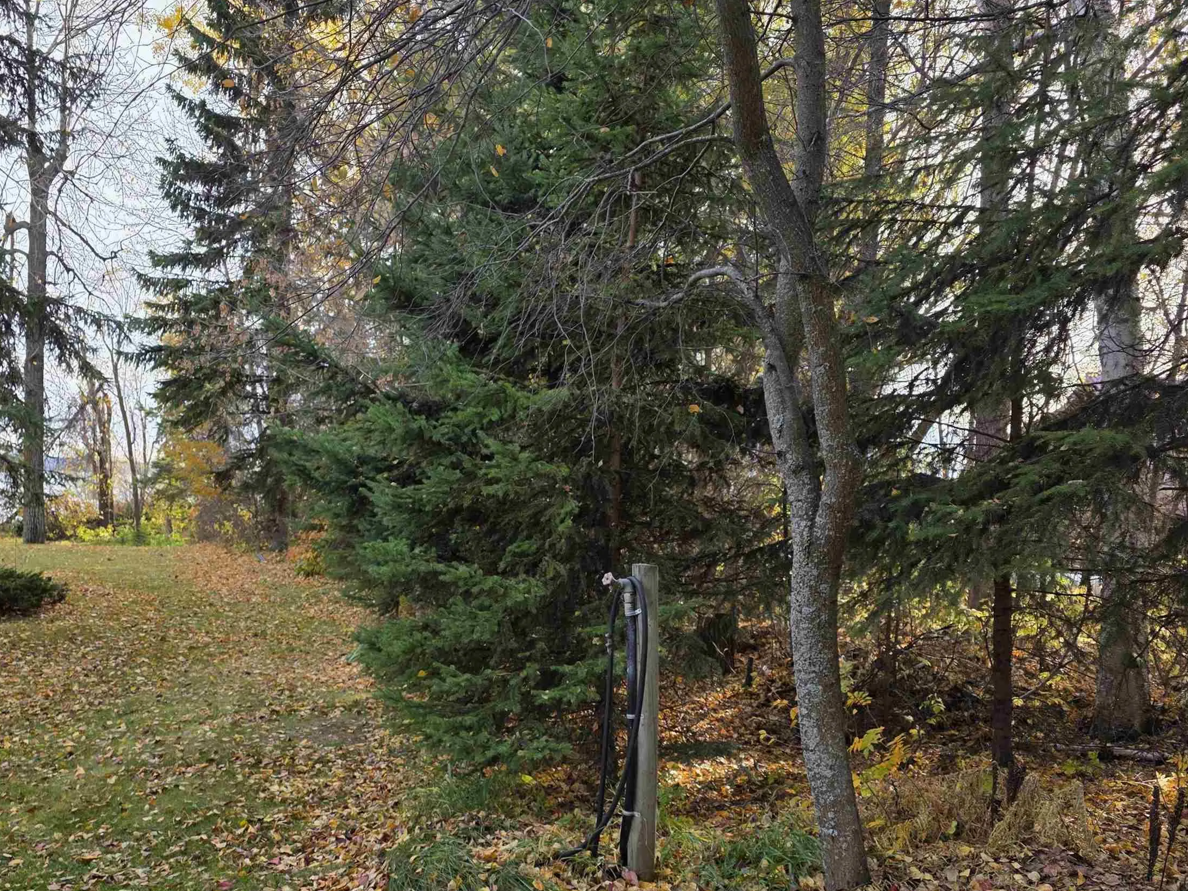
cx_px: 475
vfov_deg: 43.6
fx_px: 1098
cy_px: 589
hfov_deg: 56.4
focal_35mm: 32
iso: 50
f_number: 1.7
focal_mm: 6.3
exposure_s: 1/359
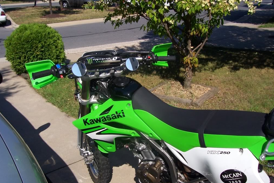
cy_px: 94
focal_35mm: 36
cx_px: 138
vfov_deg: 36.9
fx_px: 274
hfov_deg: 53.1
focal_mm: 5.6
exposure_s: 1/750
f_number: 5.6
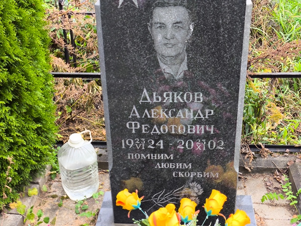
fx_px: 435
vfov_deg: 29.1
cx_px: 150
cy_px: 113
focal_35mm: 50
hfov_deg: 38.2
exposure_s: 1/178
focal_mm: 4.71
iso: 50
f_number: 1.7
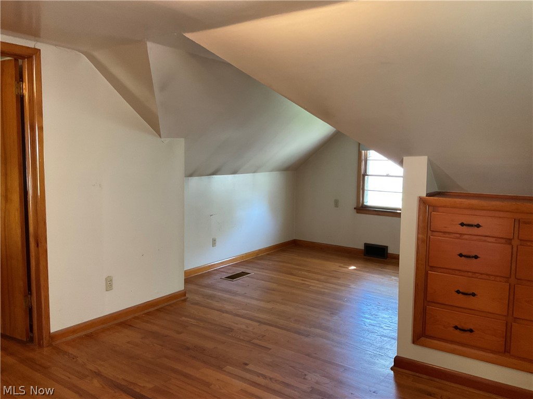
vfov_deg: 48.2
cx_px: 266
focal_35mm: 29
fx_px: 447
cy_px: 200
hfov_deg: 61.7
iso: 160
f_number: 1.8
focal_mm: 3
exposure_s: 1/60
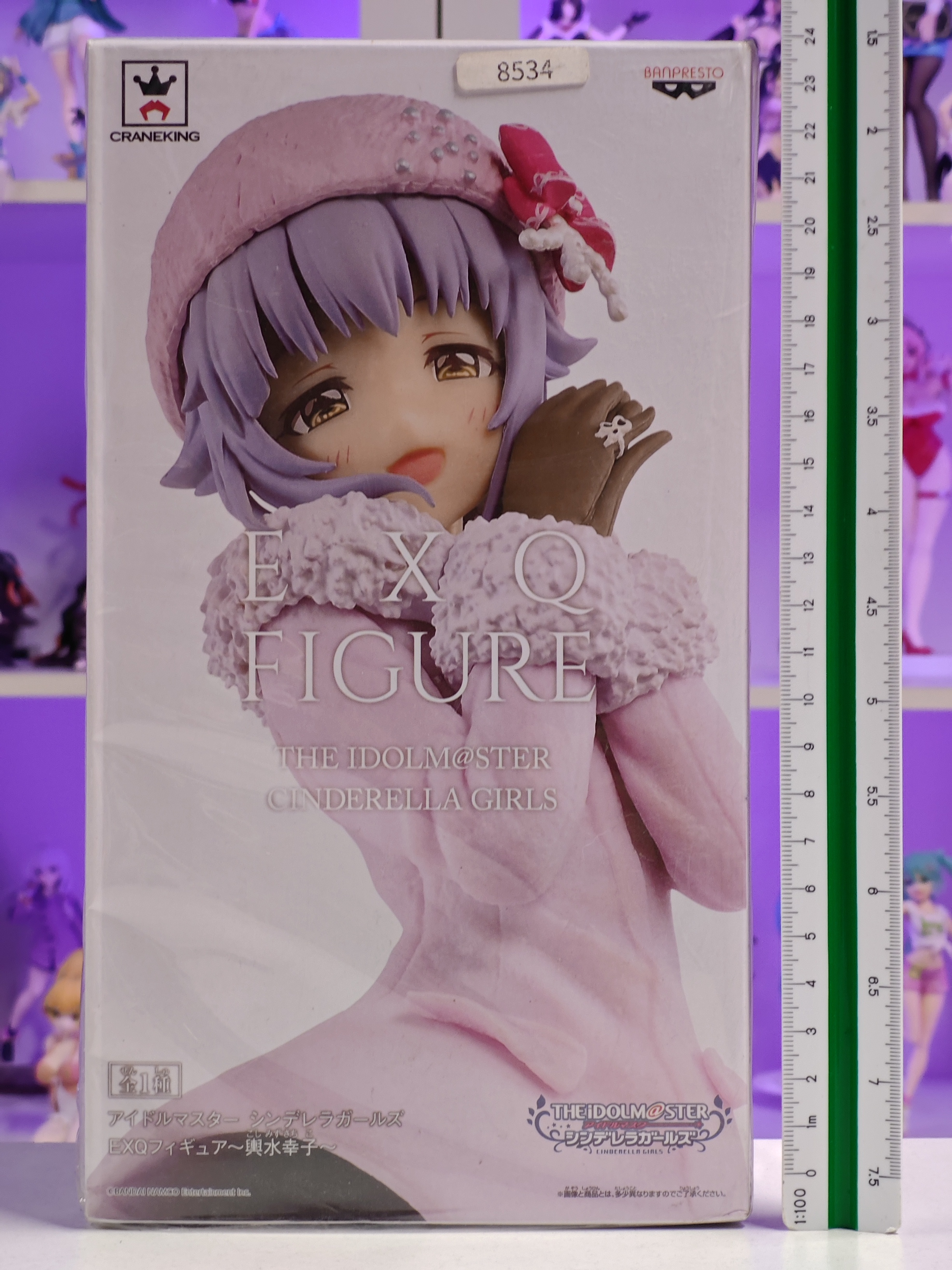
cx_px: 476
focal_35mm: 80
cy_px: 635
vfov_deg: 24.4
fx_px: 2934
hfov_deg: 18.4
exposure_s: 1/16.8
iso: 400
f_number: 2.4
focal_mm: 7.48
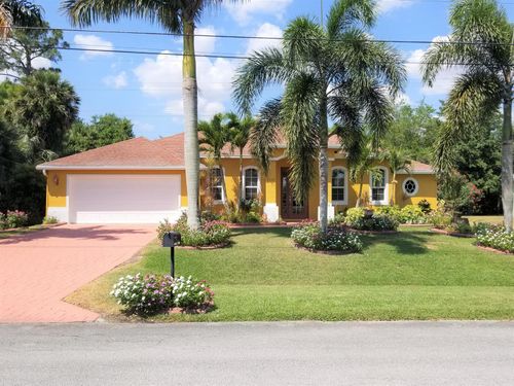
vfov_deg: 53.1
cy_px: 193
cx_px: 257
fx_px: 386
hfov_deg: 67.3
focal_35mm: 26
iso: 50
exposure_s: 1/2525
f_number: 1.7
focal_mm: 4.3
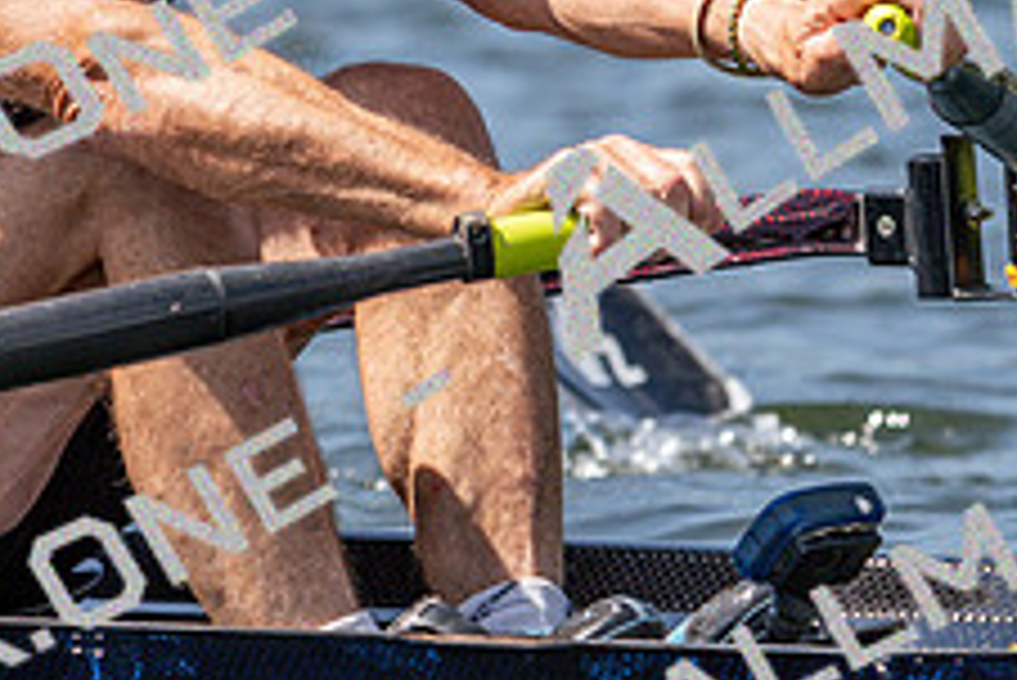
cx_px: 162
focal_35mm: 637
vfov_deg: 2.2
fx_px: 18006
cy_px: -65
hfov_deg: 3.2
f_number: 5.6
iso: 320
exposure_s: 1/2000
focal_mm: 248
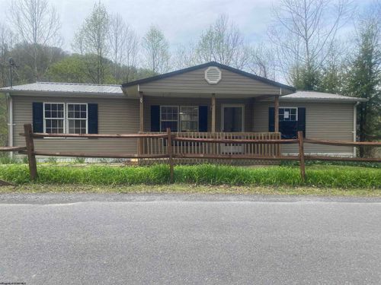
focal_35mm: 26
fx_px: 286
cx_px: 190
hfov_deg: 67.3
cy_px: 142
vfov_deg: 53.1
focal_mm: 4.25
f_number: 1.8
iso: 32
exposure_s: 1/2141
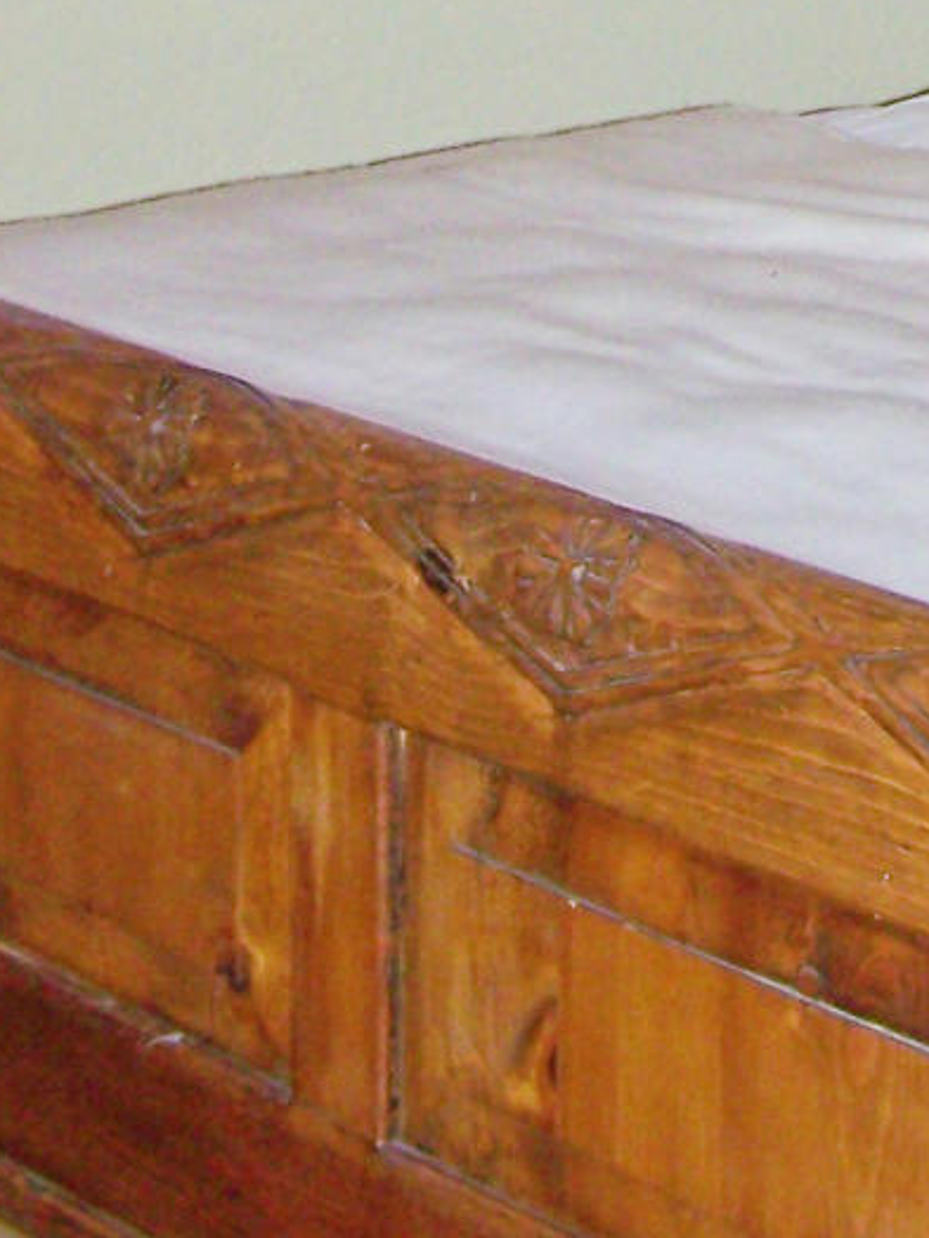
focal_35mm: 145
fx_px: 5189
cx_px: 946
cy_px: -501
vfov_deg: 13.0
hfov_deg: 10.1
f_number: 2.8
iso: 80
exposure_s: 1/60
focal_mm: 6.3
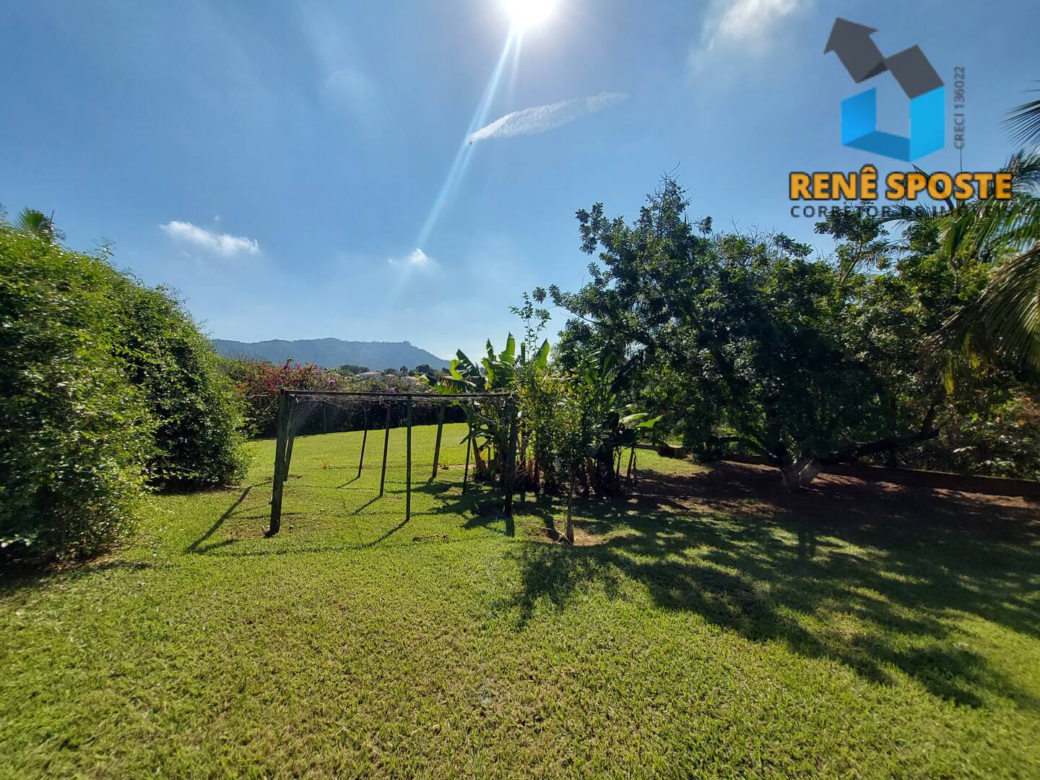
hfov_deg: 106.2
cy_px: 390
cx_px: 520
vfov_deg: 89.9
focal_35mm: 13
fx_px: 391
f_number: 2.2
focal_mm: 1.74
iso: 40
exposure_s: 1/1550
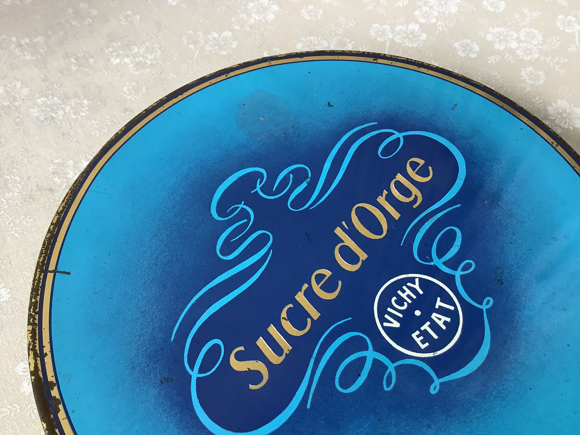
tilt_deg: -58.9
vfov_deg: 45.4
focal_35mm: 31
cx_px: 290
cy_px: 218
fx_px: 519
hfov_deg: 58.4
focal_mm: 3.3
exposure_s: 1/100
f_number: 2.4
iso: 80
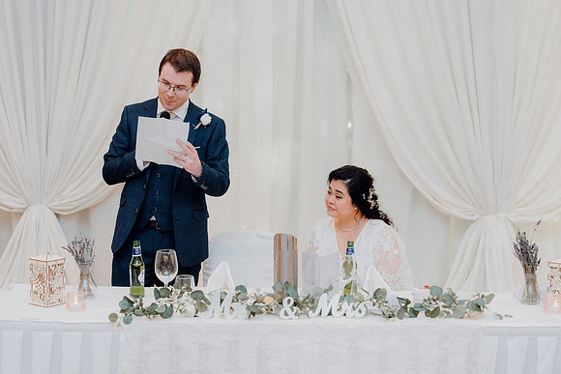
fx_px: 1091
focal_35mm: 70
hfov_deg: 28.8
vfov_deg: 19.5
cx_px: 280
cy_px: 187
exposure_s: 1/160
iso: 2500
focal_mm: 70
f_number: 3.5
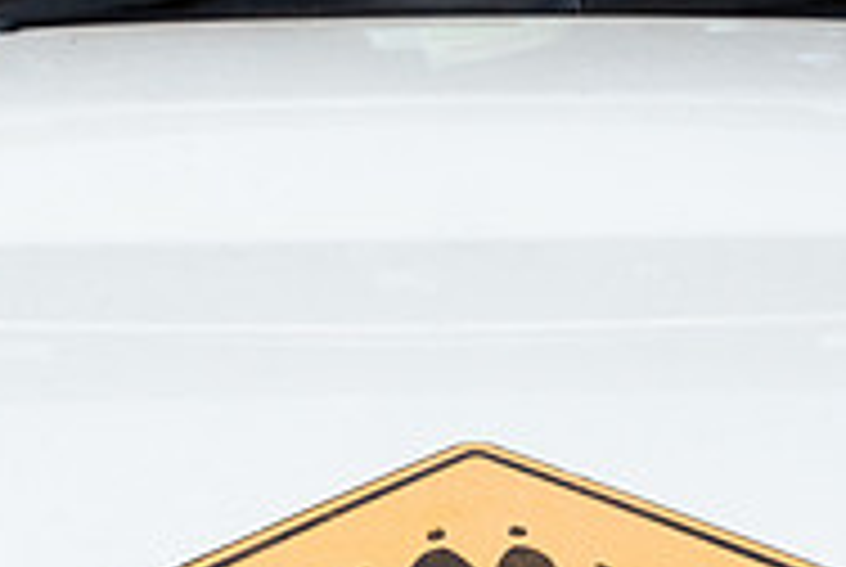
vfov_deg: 18.0
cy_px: 574
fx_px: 1742
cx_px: 410
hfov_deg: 27.3
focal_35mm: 74
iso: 800
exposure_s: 1/800
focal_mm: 24
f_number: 16
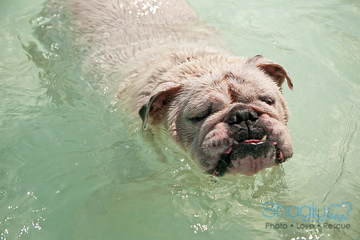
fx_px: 760
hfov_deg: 26.7
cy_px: 121
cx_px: 181
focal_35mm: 76
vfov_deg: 17.9
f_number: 4
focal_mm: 50
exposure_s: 1/6400
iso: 400
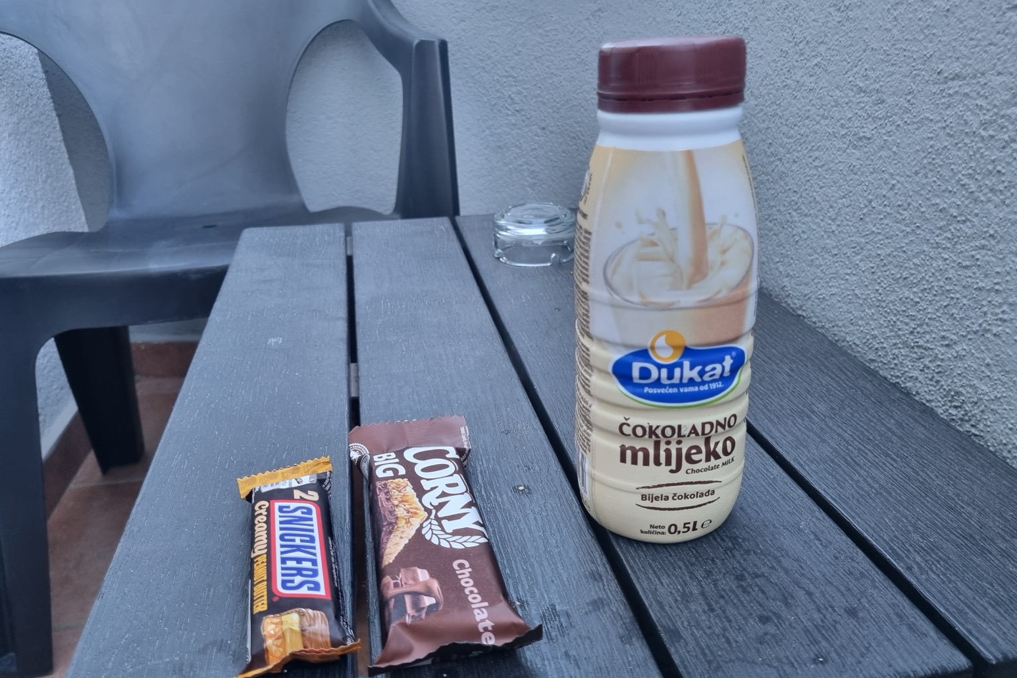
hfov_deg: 65.5
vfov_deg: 46.4
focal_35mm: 28
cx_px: 523
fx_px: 791
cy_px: 358
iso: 250
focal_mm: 5.4
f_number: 1.8
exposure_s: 1/100
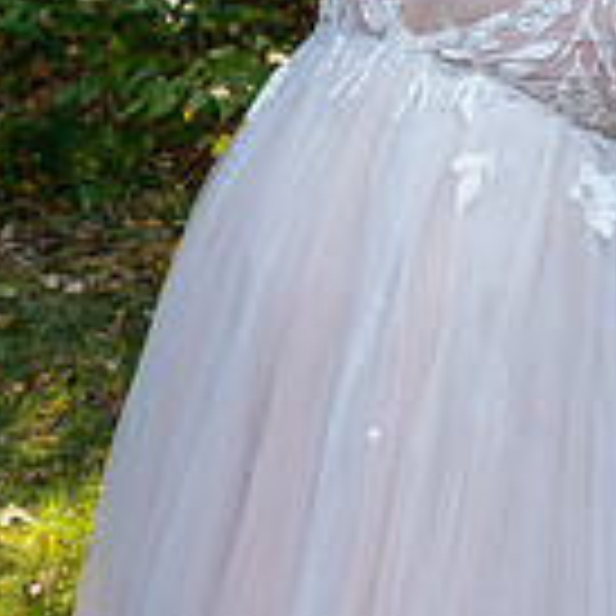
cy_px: 45
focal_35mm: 165
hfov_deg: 10.4
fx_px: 3322
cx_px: 769
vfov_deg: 10.5
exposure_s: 1/200
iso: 720
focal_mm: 46
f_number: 4.5
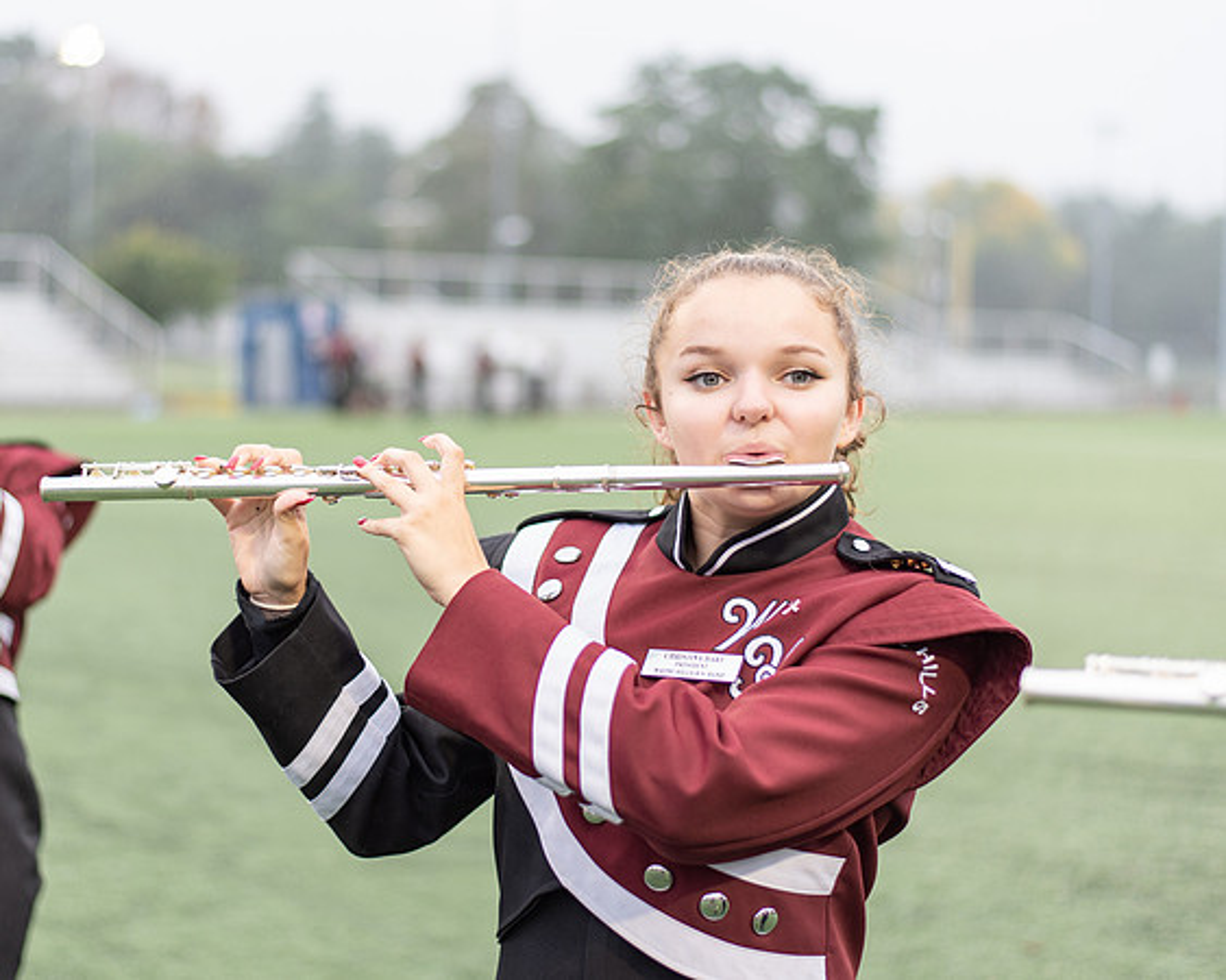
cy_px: 426
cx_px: 506
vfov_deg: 22.9
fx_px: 2415
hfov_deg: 28.4
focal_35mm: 67
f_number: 1.8
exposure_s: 1/160
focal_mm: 50
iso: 100
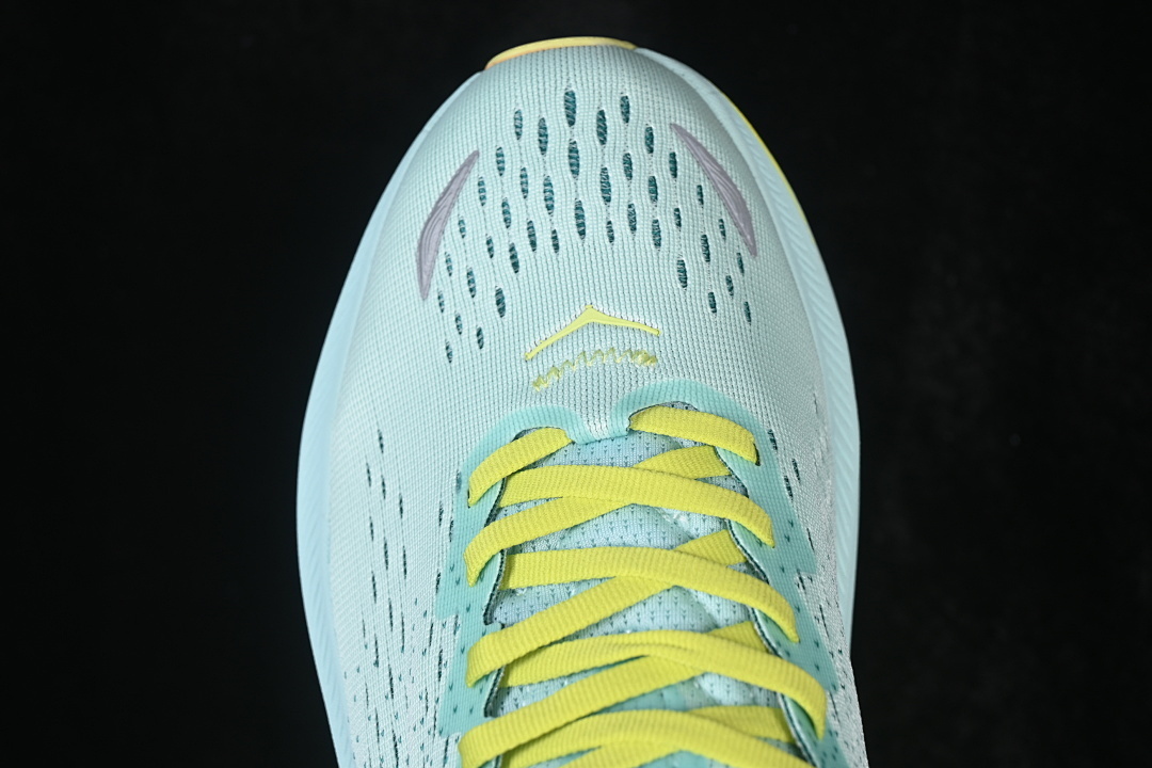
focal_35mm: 75
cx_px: 576
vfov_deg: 18.2
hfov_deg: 27.0
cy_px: 384
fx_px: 2400
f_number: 7.1
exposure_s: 1/80
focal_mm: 50
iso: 160
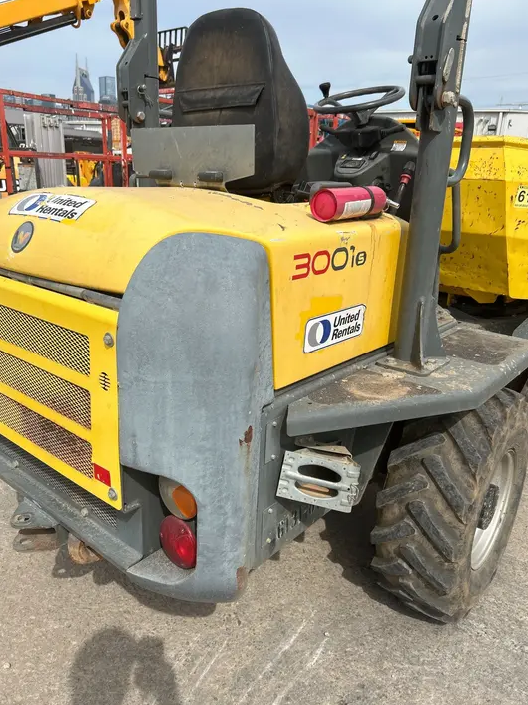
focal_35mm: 27
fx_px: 549
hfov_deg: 51.3
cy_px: 357
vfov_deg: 65.3
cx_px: 258
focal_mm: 5.7
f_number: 1.5
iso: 50
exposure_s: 1/4115
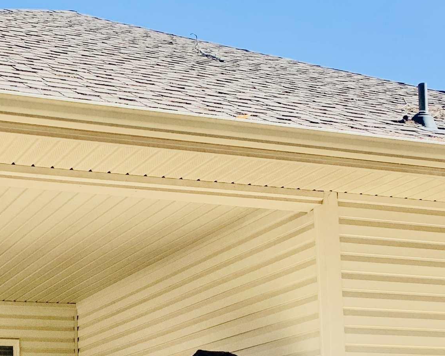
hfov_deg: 26.3
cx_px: 17
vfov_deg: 20.8
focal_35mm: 69
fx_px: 909
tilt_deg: +4.6
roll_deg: +0.4
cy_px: 419
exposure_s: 1/446
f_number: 1.8
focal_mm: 4.25
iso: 25
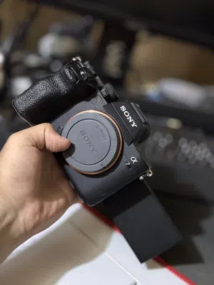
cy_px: 142
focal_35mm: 48
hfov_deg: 30.3
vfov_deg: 39.7
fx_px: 396
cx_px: 107
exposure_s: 1/24
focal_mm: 6.76
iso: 800
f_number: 1.78
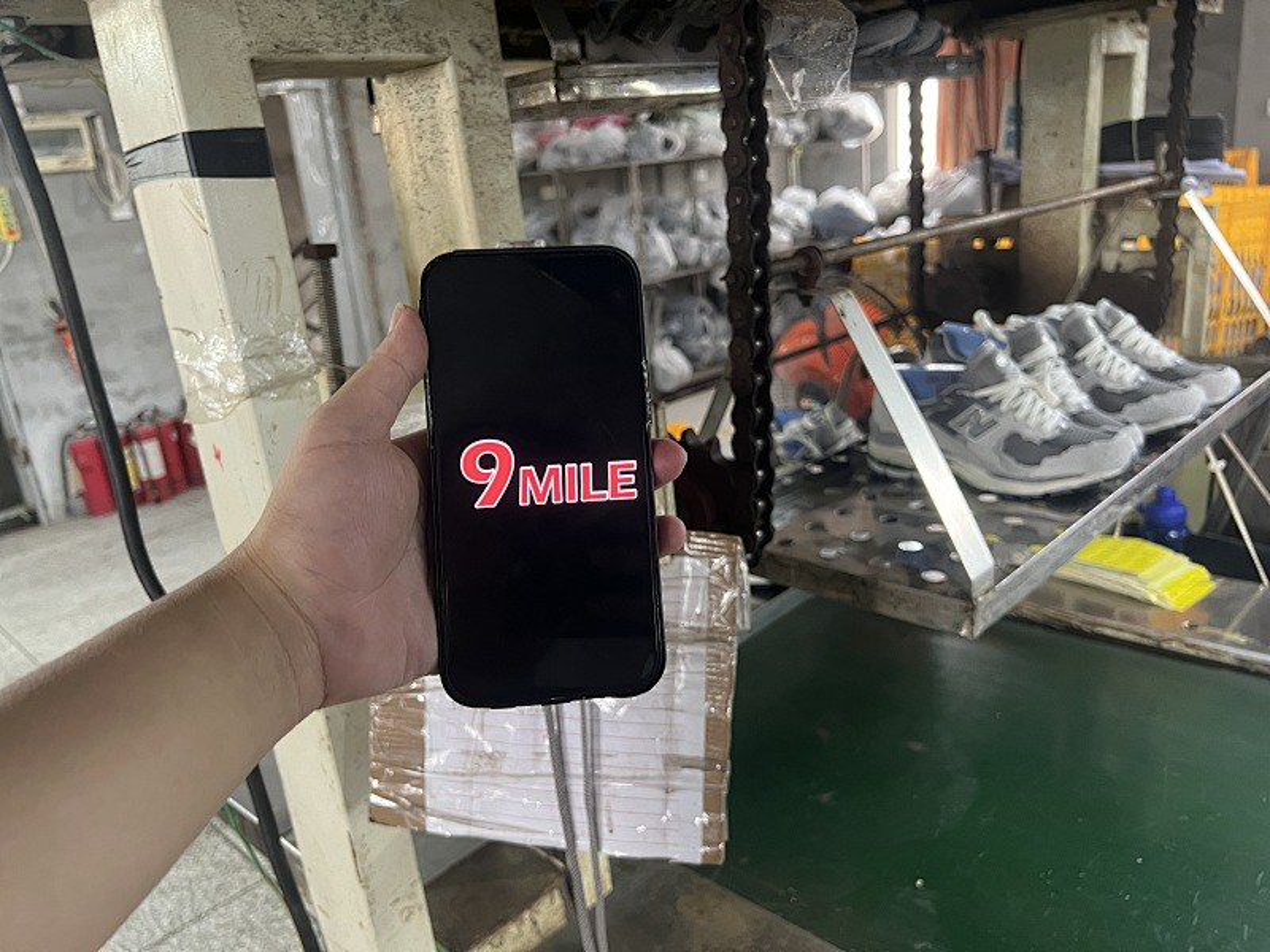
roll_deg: +6.8
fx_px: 954
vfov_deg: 53.1
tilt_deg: -18.5
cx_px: 635
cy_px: 476
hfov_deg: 67.3
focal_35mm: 26
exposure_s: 1/50
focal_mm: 5.7
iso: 250
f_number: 1.5
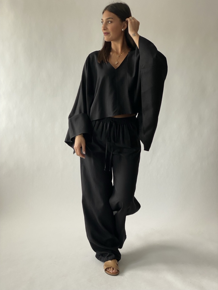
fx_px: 437
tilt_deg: -8.4
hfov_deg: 28.0
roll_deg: -1.2
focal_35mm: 52
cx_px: 109
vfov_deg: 36.8
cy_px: 145
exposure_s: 1/100
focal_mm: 6
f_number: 2
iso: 64
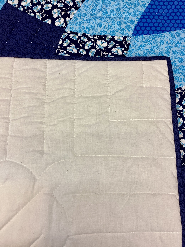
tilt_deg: -78.6
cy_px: 124
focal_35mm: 31
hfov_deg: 45.4
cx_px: 92
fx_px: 221
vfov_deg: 58.4
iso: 50
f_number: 2.4
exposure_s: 1/60
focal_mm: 3.3
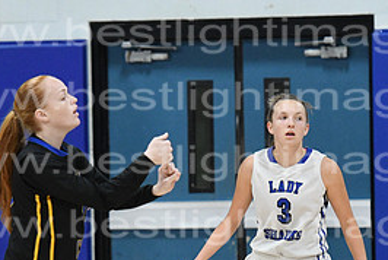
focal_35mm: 474
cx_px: 263
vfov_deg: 2.9
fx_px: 5115
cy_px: 259
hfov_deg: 4.3
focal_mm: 145
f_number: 4
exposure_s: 1/640
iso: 5000
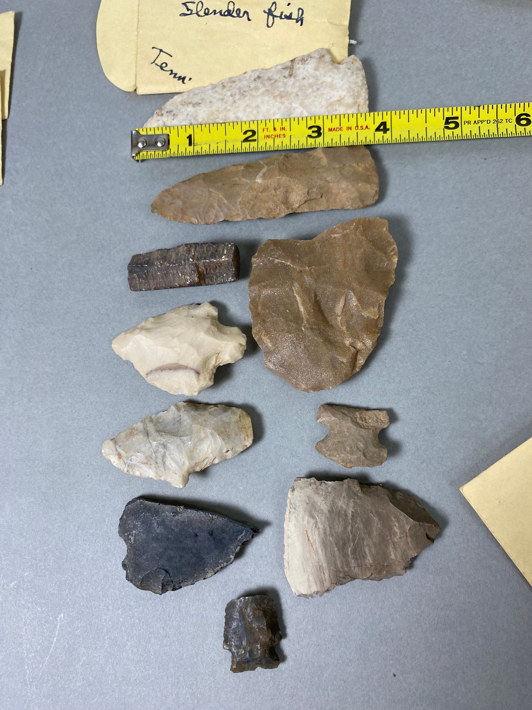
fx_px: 533
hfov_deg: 53.1
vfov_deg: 67.3
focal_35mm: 26
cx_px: 266
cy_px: 355
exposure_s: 1/60
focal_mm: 4.25
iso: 64
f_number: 1.8
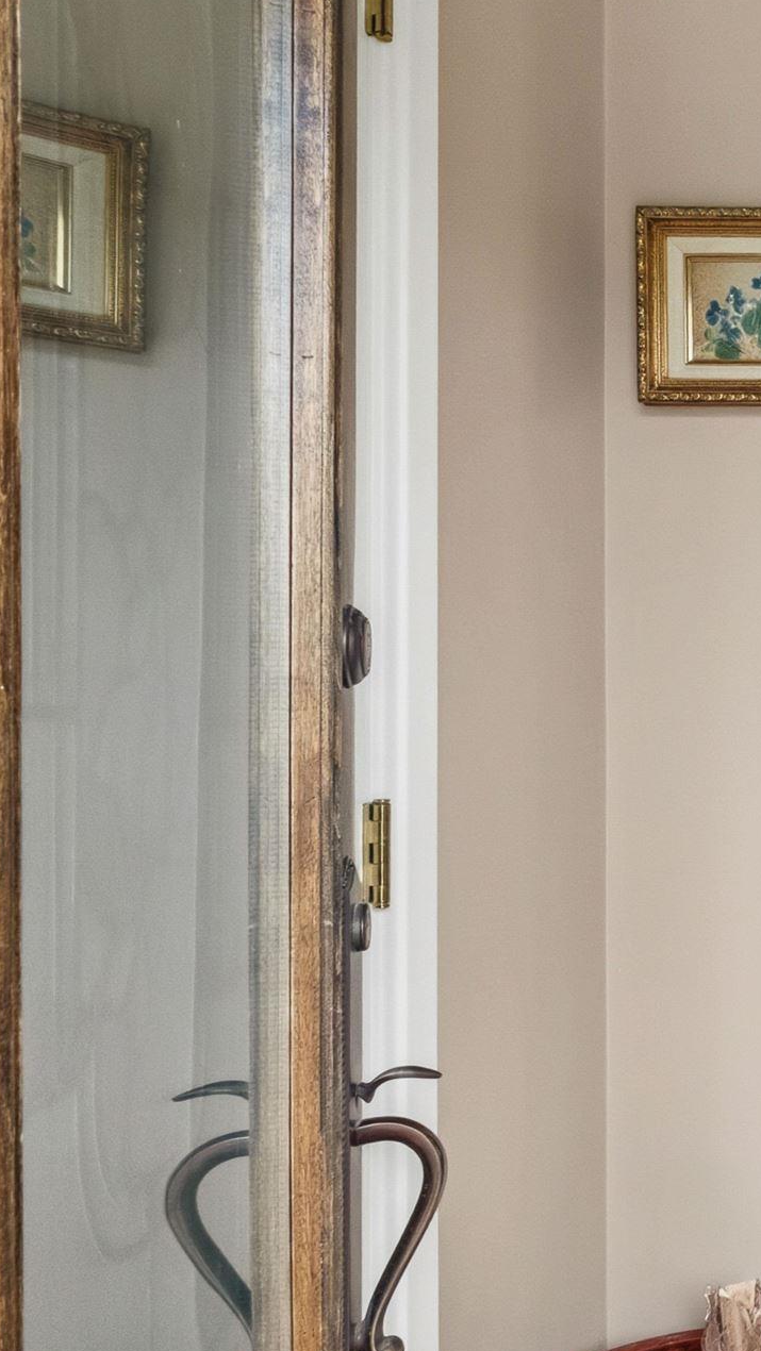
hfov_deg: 21.8
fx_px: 1362
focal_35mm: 38
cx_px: 1319
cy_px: 770
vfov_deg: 52.6
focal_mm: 10
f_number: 8
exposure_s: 1
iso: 800
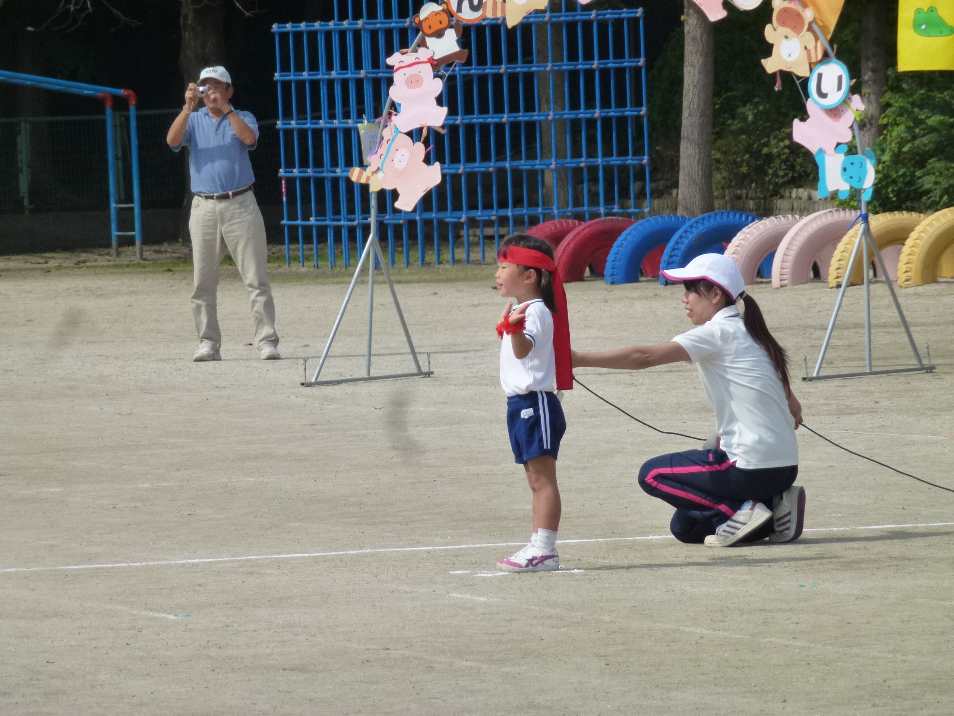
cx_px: 477
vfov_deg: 3.9
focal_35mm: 384
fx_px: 10583
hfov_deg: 5.2
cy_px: 358
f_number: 5.9
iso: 160
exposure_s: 1/800
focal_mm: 68.8
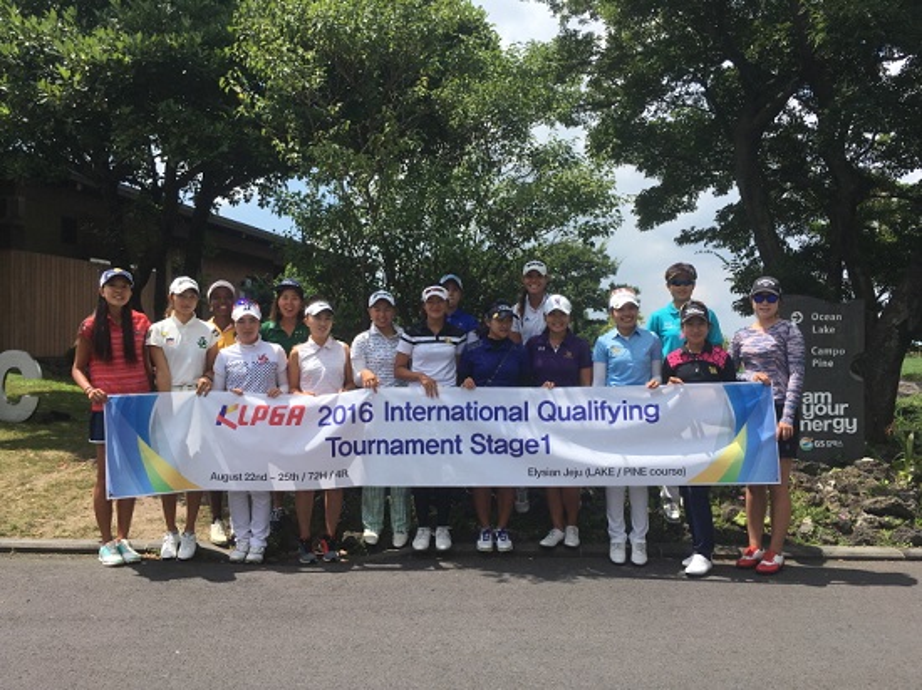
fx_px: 772
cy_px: 345
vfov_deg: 48.2
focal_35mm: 29
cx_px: 461
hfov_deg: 61.7
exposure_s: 1/1709
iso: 25
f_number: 2.2
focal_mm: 4.15
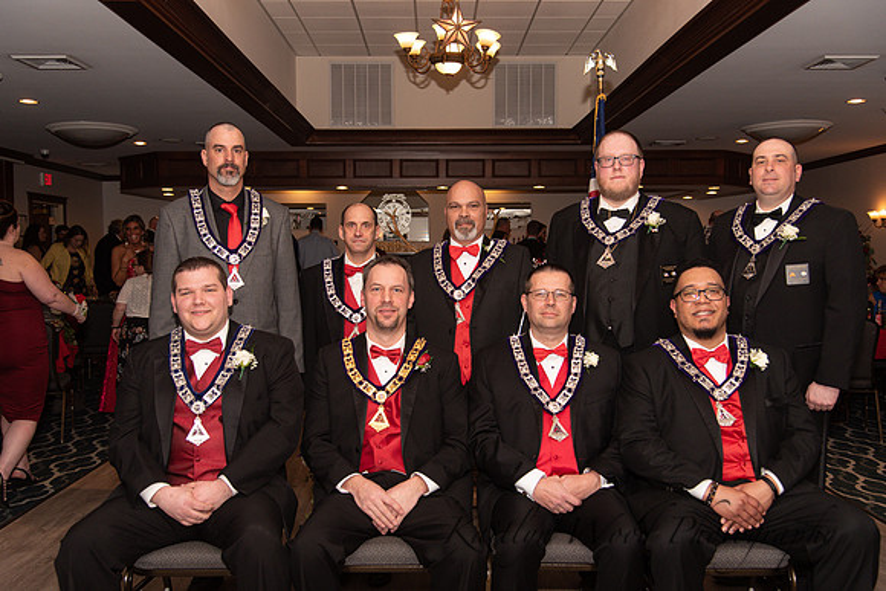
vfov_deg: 36.8
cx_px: 443
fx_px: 888
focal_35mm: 36
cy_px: 296
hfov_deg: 53.0
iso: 800
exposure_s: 1/200
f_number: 4
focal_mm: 35
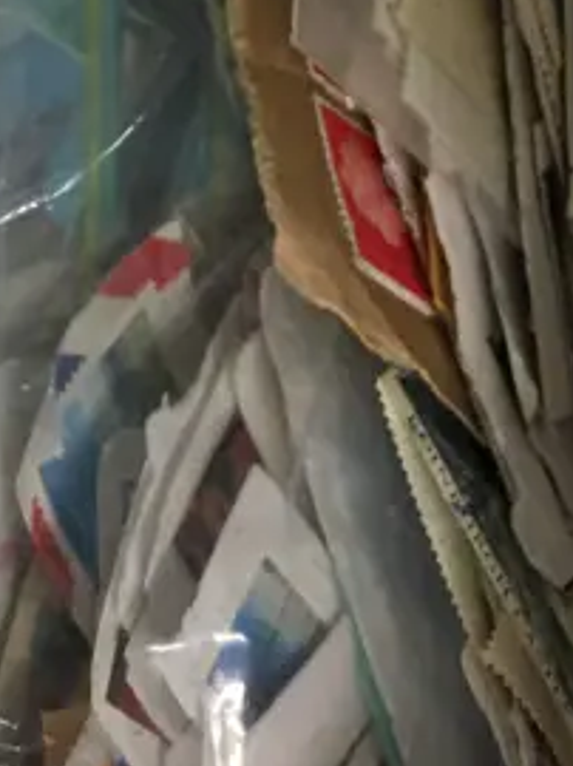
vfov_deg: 17.2
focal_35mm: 110
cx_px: -162
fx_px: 2432
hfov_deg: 13.0
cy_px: -108
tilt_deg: -64.9
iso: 40
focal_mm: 4.15
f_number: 2.2
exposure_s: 1/17
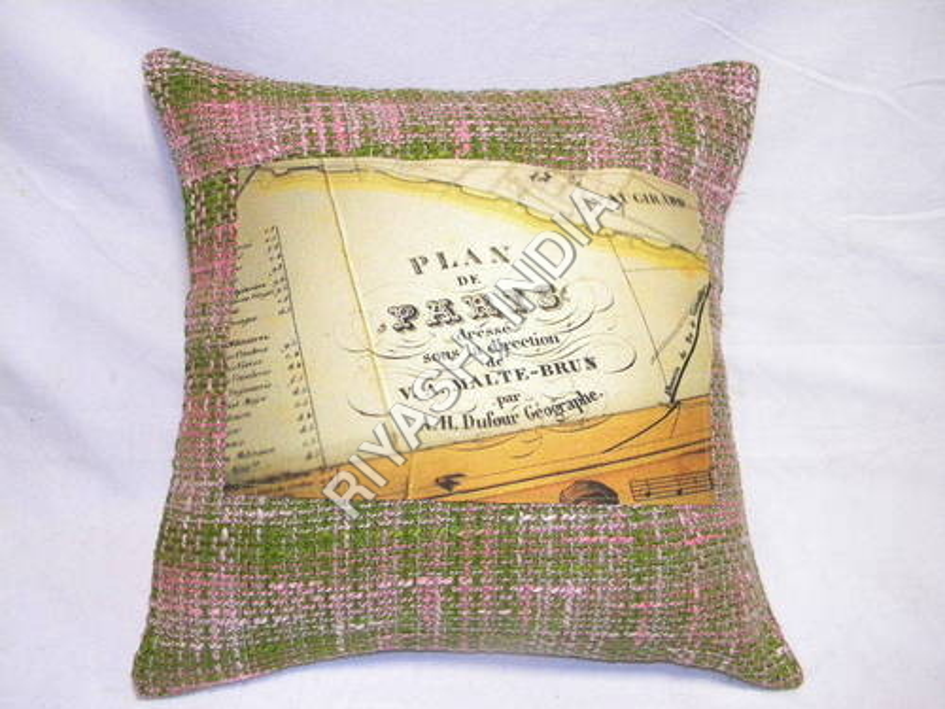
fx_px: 983
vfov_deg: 39.7
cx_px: 472
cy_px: 354
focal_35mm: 36
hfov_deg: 51.4
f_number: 3.7
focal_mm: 6.4
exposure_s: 1/39
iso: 394
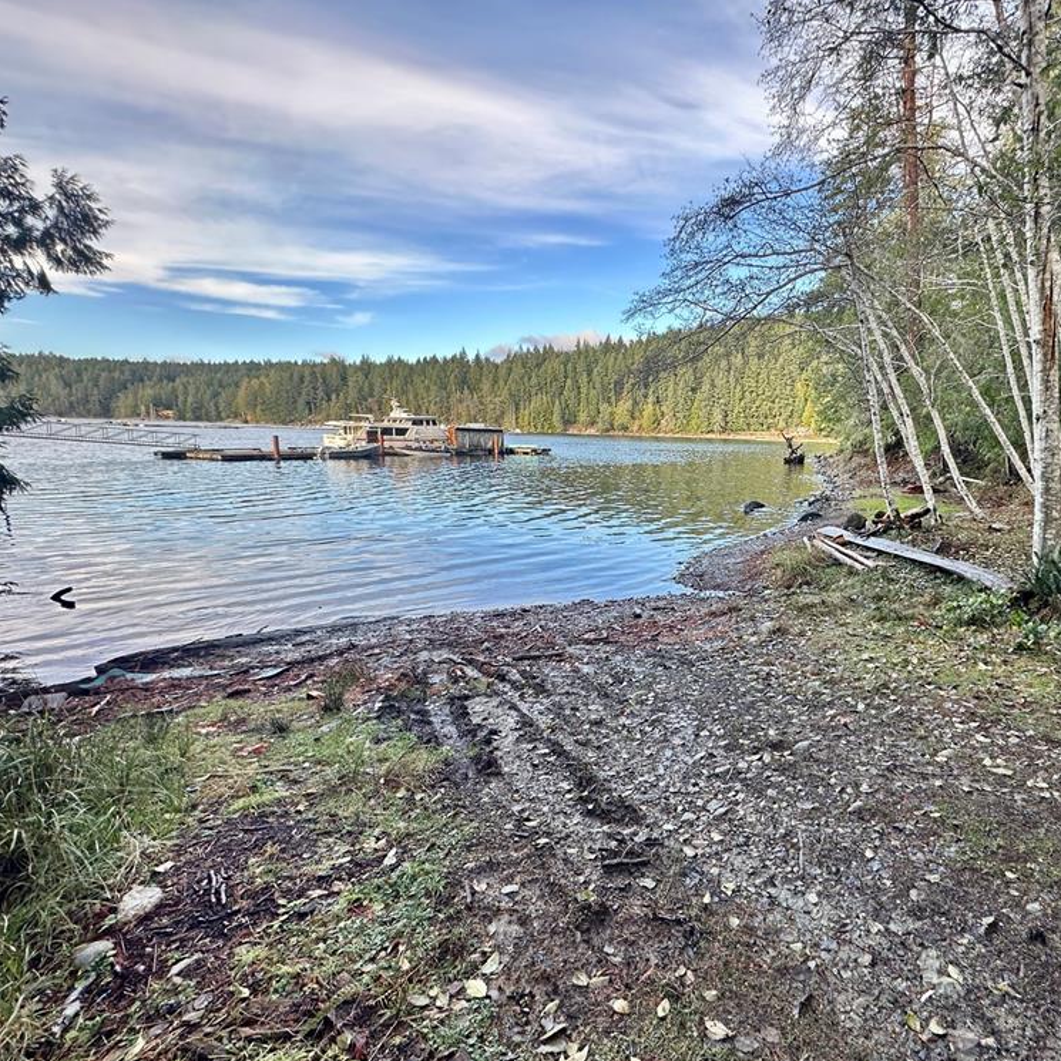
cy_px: 535
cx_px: 704
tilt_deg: -11.2
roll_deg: -1.9
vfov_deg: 84.0
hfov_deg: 81.3
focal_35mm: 17
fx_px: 590
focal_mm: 2.22
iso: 40
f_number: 2.2
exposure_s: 1/213
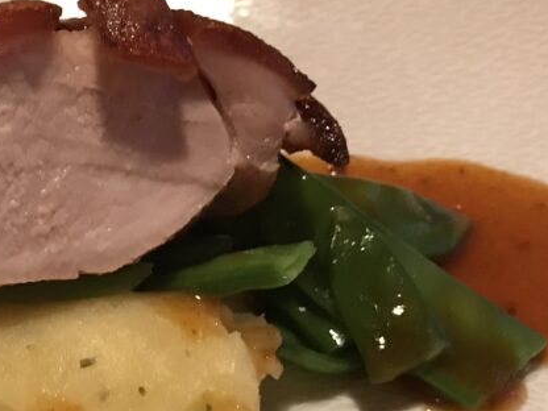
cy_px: 202
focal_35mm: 69
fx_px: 1092
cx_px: 3
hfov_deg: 26.7
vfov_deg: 21.3
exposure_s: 1/8
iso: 100
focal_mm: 3.99
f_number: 1.8
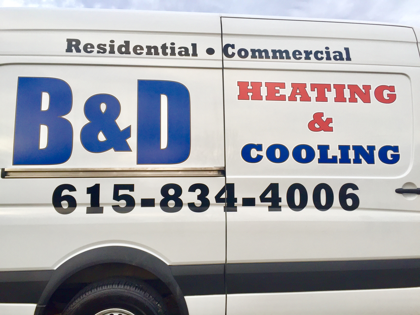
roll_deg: +4.2
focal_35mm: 29
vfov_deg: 48.2
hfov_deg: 61.7
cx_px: 210
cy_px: 158
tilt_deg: +1.8
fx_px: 352
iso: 50
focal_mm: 4.15
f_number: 2.2
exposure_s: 1/120
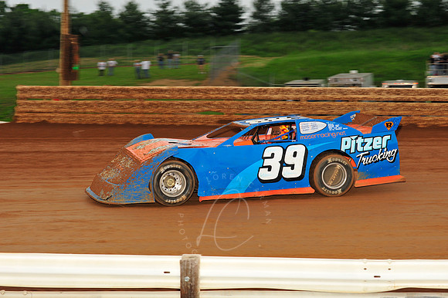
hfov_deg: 22.2
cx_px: 224
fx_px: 1144
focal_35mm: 92
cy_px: 149
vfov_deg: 14.8
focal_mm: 92
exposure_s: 1/320
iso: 800
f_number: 7.1
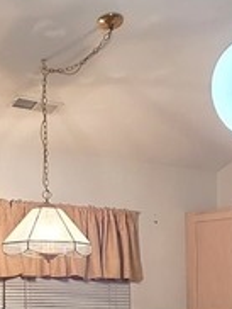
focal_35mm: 77
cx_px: 210
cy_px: 314
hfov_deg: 18.8
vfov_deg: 24.1
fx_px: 686
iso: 200
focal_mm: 2.2
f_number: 1.9
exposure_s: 1/60
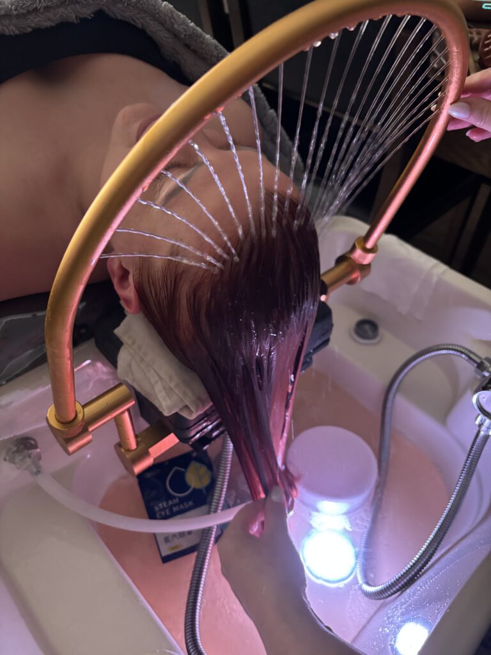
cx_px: 246
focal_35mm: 26
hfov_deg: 53.1
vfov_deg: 67.3
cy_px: 328
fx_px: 492
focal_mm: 5.96
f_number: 1.6
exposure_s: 1/37
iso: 640
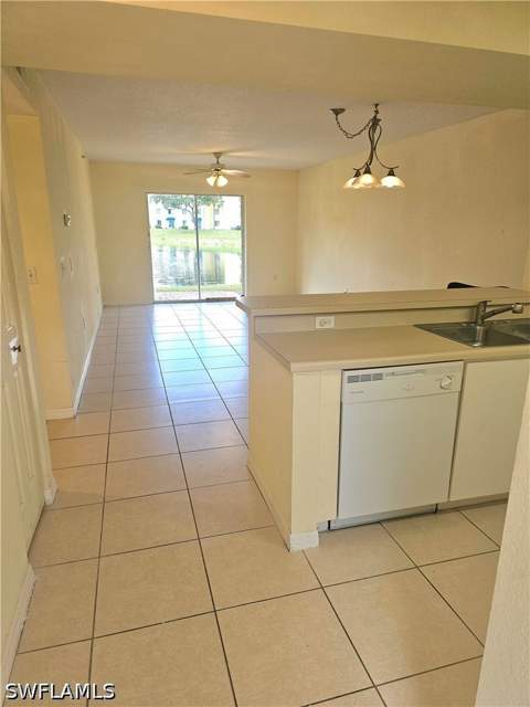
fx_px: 470
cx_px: 265
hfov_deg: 58.9
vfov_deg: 73.9
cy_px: 354
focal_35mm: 23
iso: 25
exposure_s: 1/60.2
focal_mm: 6.3
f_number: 1.7
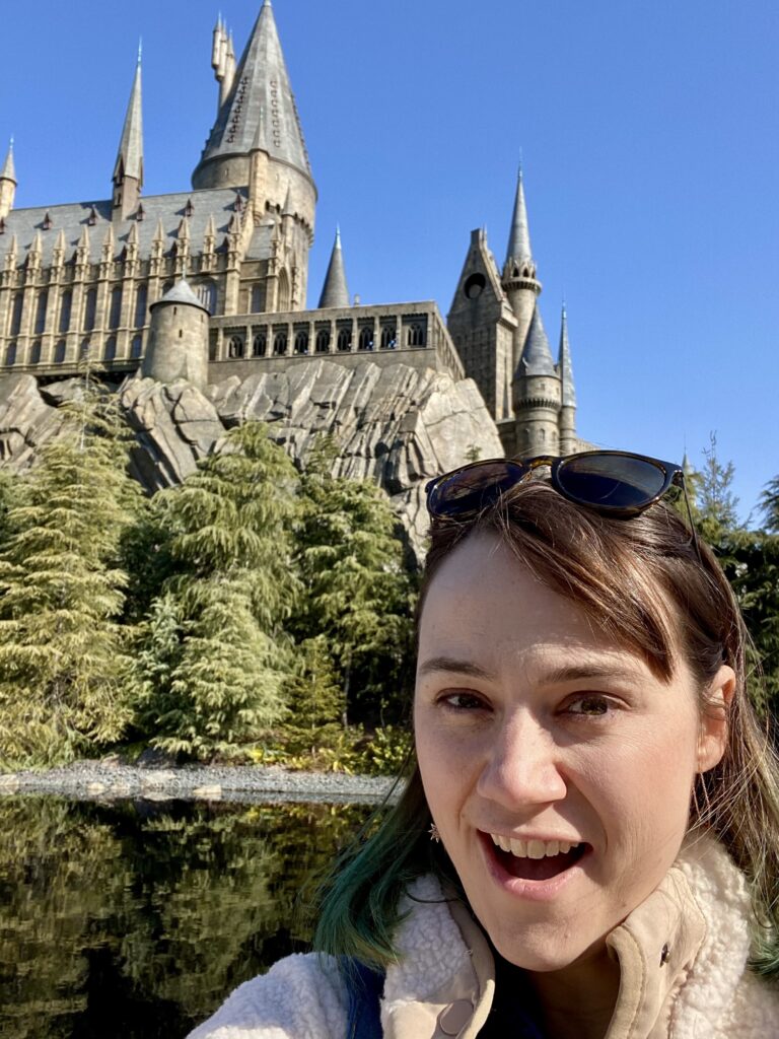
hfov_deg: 46.8
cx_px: 390
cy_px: 520
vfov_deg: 60.0
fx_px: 900
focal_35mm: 30
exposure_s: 1/1000
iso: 25
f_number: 2.2
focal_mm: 2.71
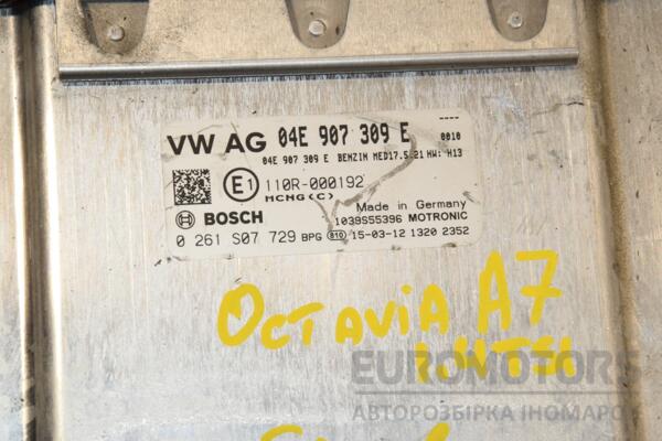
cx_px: 331
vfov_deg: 8.7
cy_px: 220
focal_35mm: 158
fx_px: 2896
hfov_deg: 13.0
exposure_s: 1/200
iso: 800
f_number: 11
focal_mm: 105
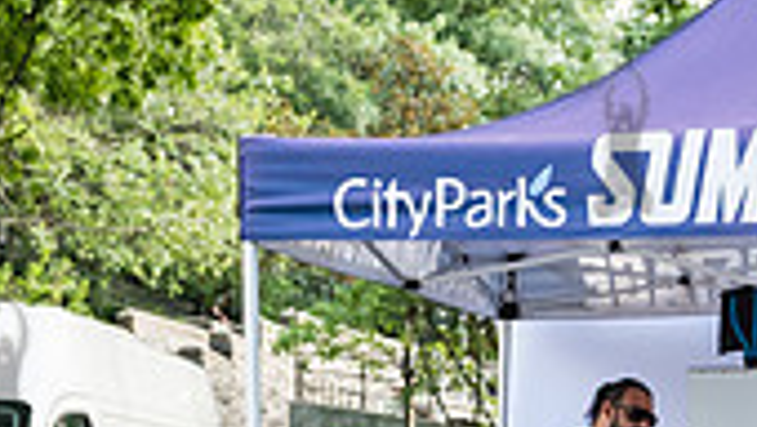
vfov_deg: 11.2
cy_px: 689
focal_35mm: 103
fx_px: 2069
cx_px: 607
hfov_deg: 20.5
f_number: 4.5
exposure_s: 1/400
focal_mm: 24
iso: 1000
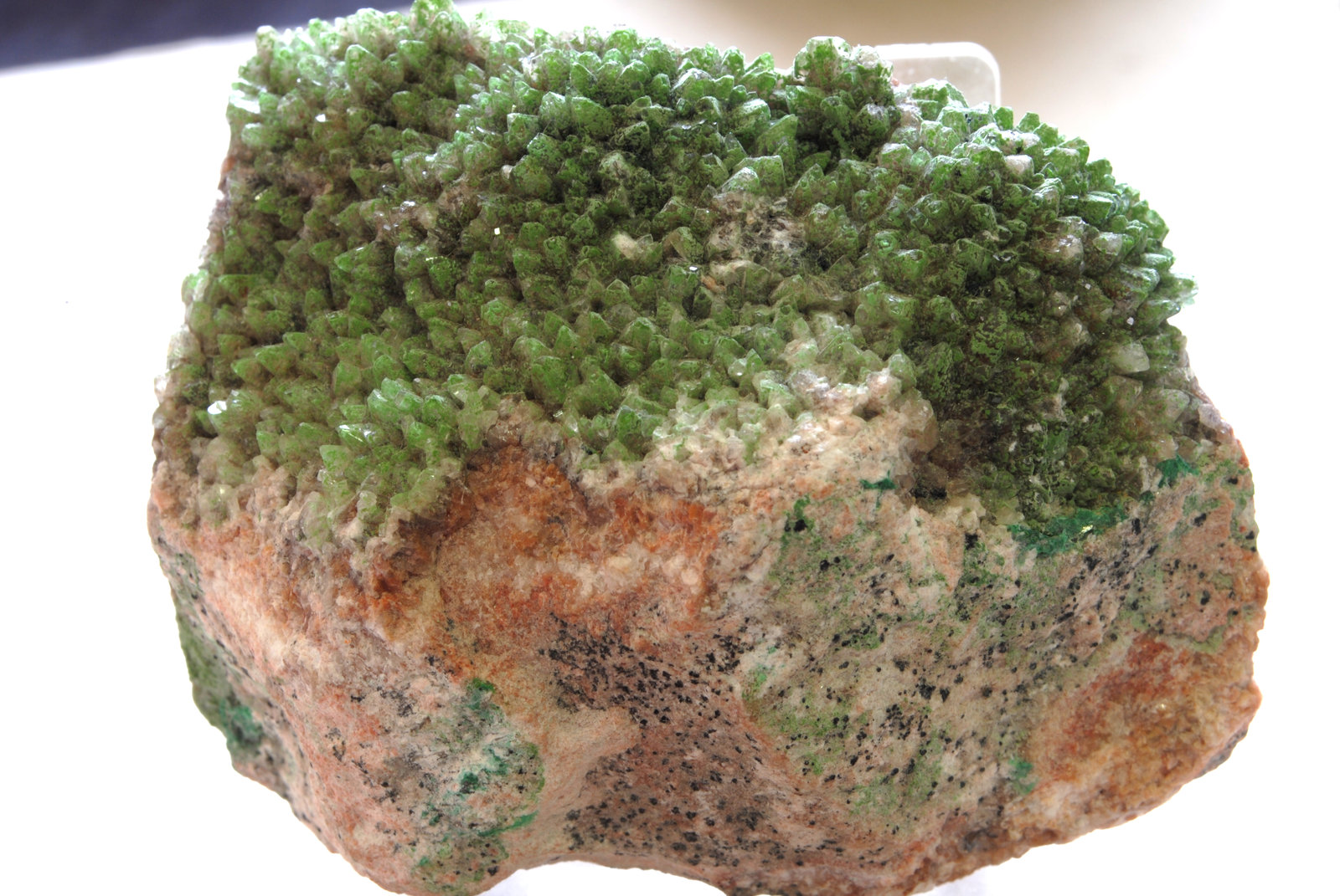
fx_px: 4472
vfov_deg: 11.5
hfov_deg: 17.0
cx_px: 670
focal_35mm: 120
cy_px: 448
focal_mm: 80
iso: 100
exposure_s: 8
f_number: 16
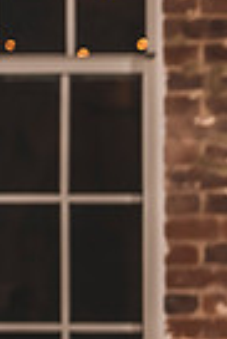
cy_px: 285
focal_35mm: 299
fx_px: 2821
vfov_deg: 6.9
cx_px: 679
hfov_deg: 4.4
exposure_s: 1/125
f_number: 2.8
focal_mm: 70
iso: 500
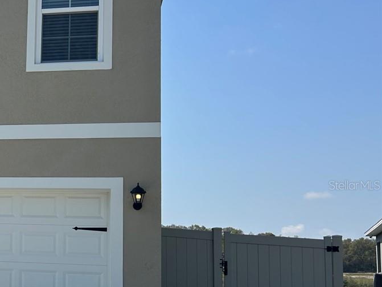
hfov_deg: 27.5
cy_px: 185
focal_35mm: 62
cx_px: -73
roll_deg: -2.0
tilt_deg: +7.1
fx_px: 684
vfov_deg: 23.6
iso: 50
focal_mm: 5.7
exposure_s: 1/6579
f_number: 1.5
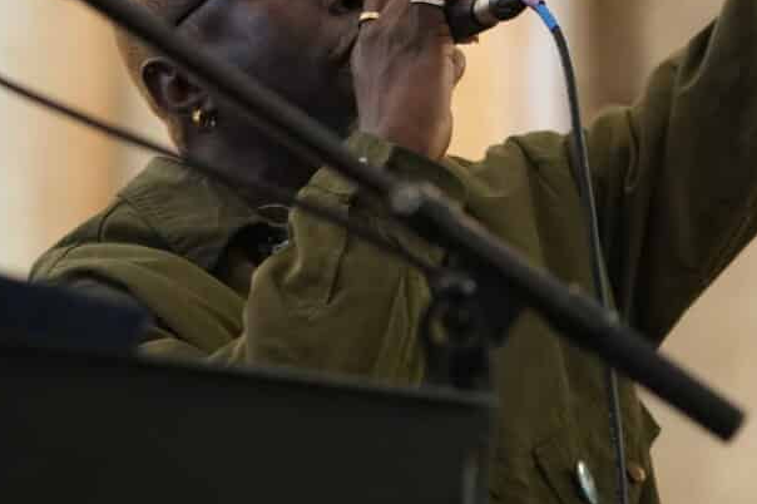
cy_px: -81
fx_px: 6221
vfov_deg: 4.6
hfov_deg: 7.0
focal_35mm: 296
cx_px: 449
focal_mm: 114
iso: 4000
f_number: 4
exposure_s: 1/160
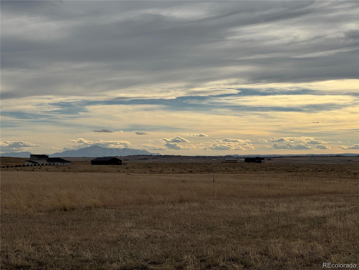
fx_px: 799
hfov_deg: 25.3
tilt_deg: +1.8
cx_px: 180
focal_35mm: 77
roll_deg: +0.6
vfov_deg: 19.1
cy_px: 135
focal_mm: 9
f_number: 2.8
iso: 25
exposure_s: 1/1206
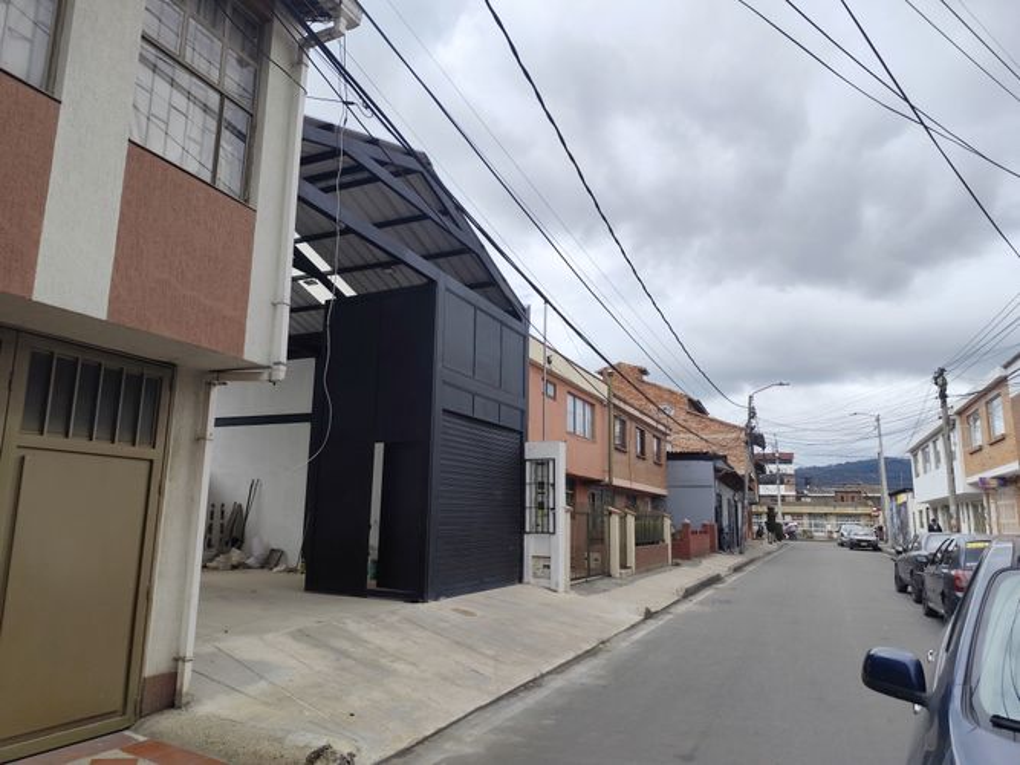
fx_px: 678
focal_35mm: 23
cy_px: 382
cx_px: 510
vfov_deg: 58.9
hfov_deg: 73.9
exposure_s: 1/997
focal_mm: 6.19
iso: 50
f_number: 1.65
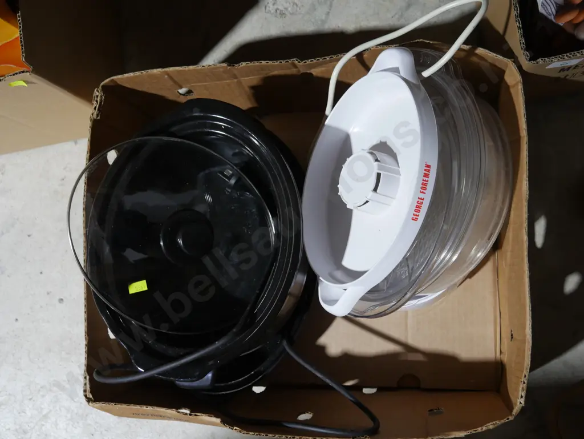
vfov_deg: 34.4
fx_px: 709
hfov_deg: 44.8
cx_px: 292
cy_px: 220
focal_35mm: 42
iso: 1000
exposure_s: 1/60
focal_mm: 21
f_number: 4.6
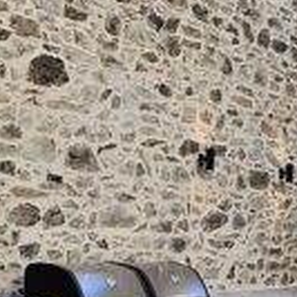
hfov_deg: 27.0
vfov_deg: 27.7
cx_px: 45
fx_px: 602
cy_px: 125
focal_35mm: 62
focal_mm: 1.74
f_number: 2.2
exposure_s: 1/344
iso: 40
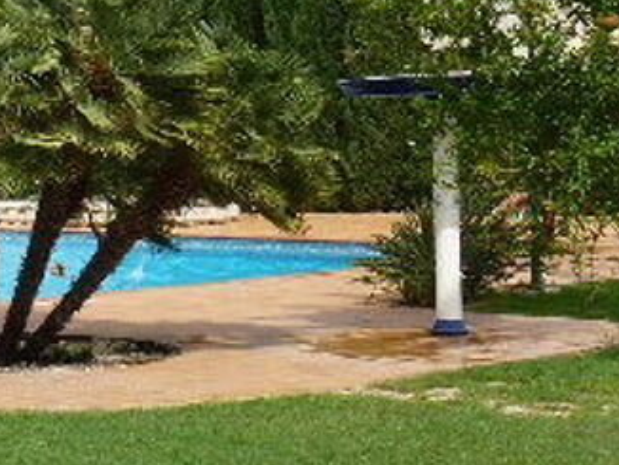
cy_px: 175
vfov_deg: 16.1
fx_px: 1646
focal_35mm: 92
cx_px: -306
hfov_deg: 18.8
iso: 100
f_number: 4
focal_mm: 5.4
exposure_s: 1/640
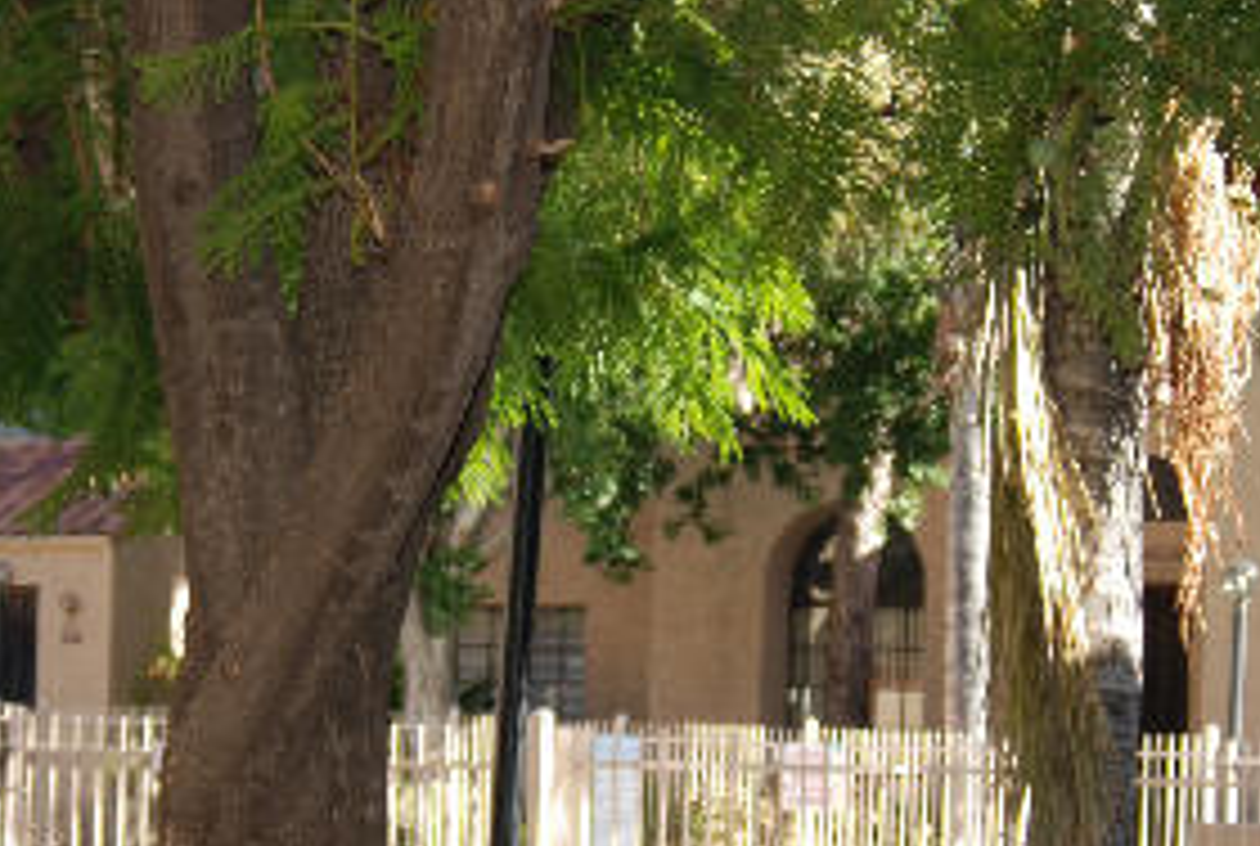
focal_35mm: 96
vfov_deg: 14.3
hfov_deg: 21.2
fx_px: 3367
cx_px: 567
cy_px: 637
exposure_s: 1/160
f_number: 3.3
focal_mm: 28
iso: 100
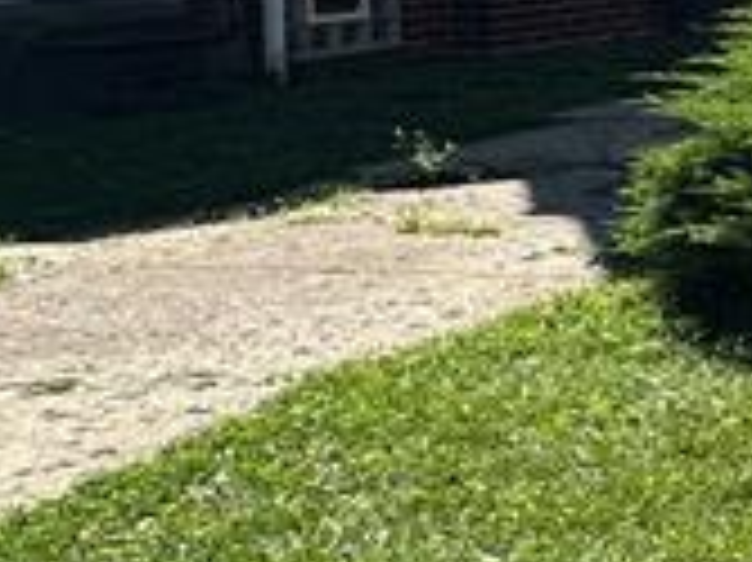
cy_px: 40
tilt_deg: -5.4
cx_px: 1905
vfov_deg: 16.9
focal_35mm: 86
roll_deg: -0.8
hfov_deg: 13.9
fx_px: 1867
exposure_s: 1/861
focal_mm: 2.22
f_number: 2.2
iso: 40
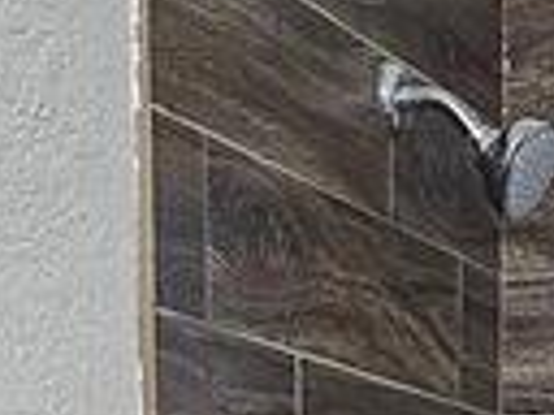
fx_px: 2305
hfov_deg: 13.6
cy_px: 1124
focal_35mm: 144
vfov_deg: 8.9
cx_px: 489
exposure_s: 1/120
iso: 1600
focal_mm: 6.3
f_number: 1.7
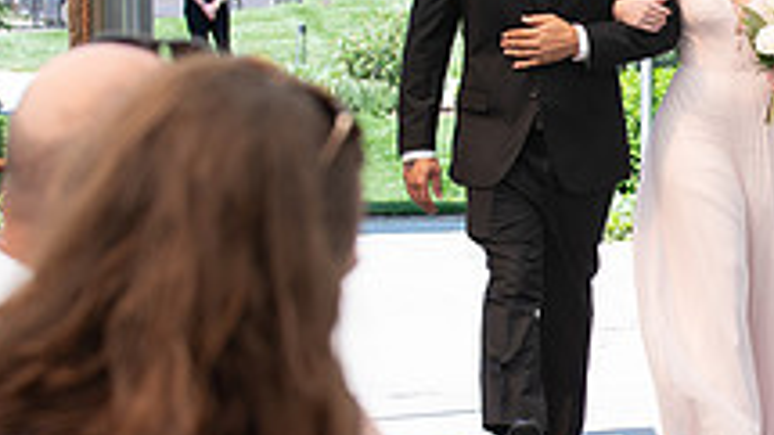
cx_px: 782
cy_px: 284
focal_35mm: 276
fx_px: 5665
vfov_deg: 4.4
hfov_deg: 7.8
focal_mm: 70
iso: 160
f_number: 5
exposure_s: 1/250
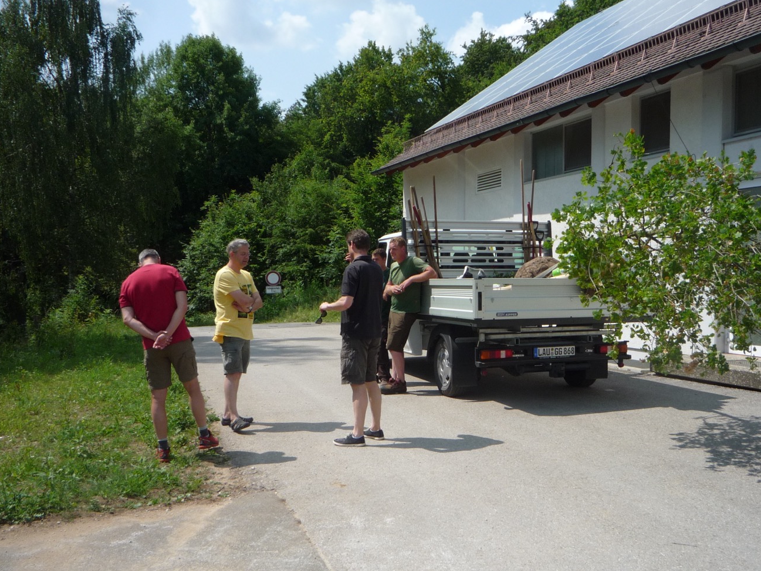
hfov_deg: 49.9
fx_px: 813
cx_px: 445
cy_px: 348
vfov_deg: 38.5
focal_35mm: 37
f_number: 5.6
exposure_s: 1/400
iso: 100
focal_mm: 5.2
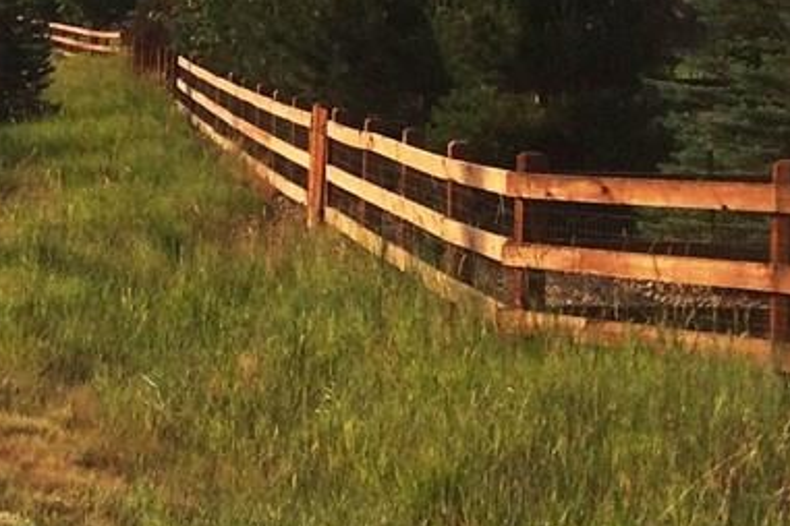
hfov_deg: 14.7
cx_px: -332
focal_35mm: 131
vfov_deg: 10.3
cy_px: -60
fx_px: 2874
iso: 40
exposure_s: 1/4115
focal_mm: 4.12
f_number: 2.2
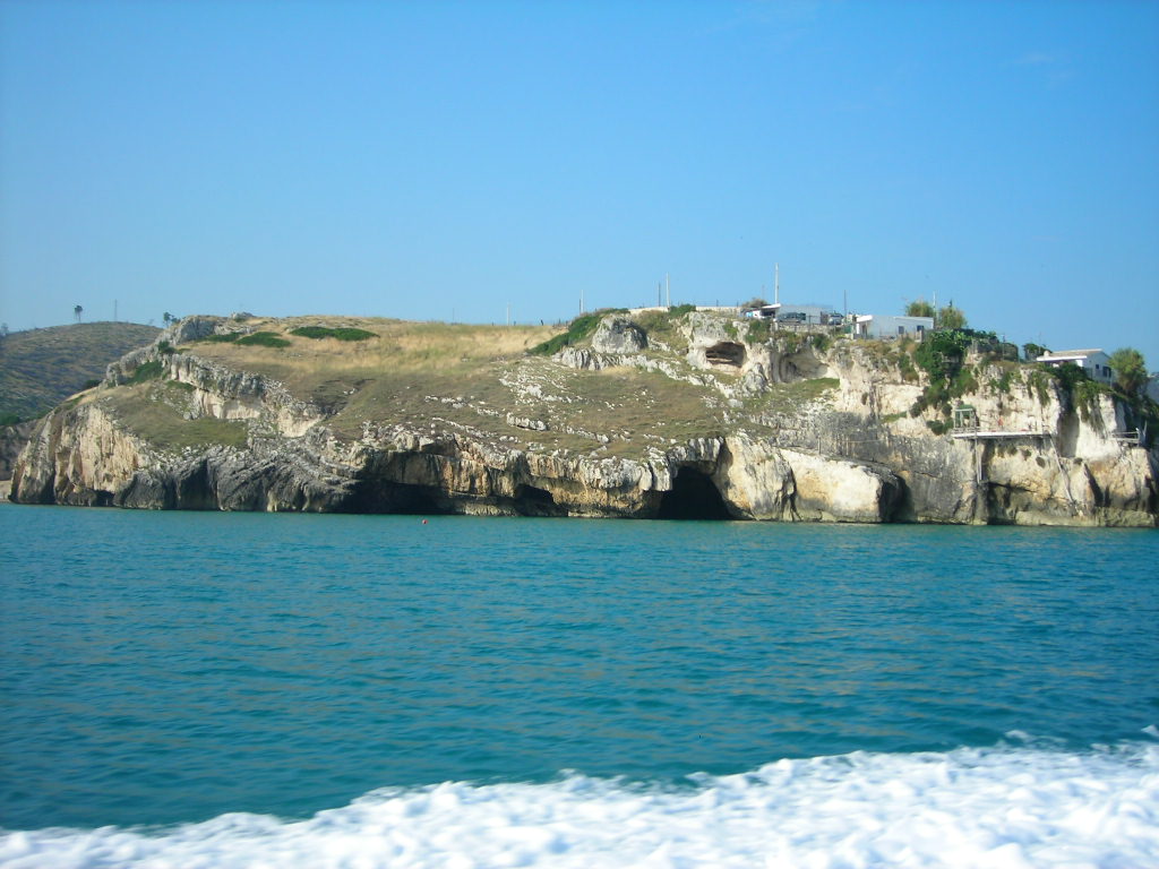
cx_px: 580
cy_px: 434
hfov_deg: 40.4
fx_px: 1574
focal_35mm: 47
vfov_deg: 30.9
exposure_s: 1/137
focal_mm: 7.8
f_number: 6.9
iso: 50
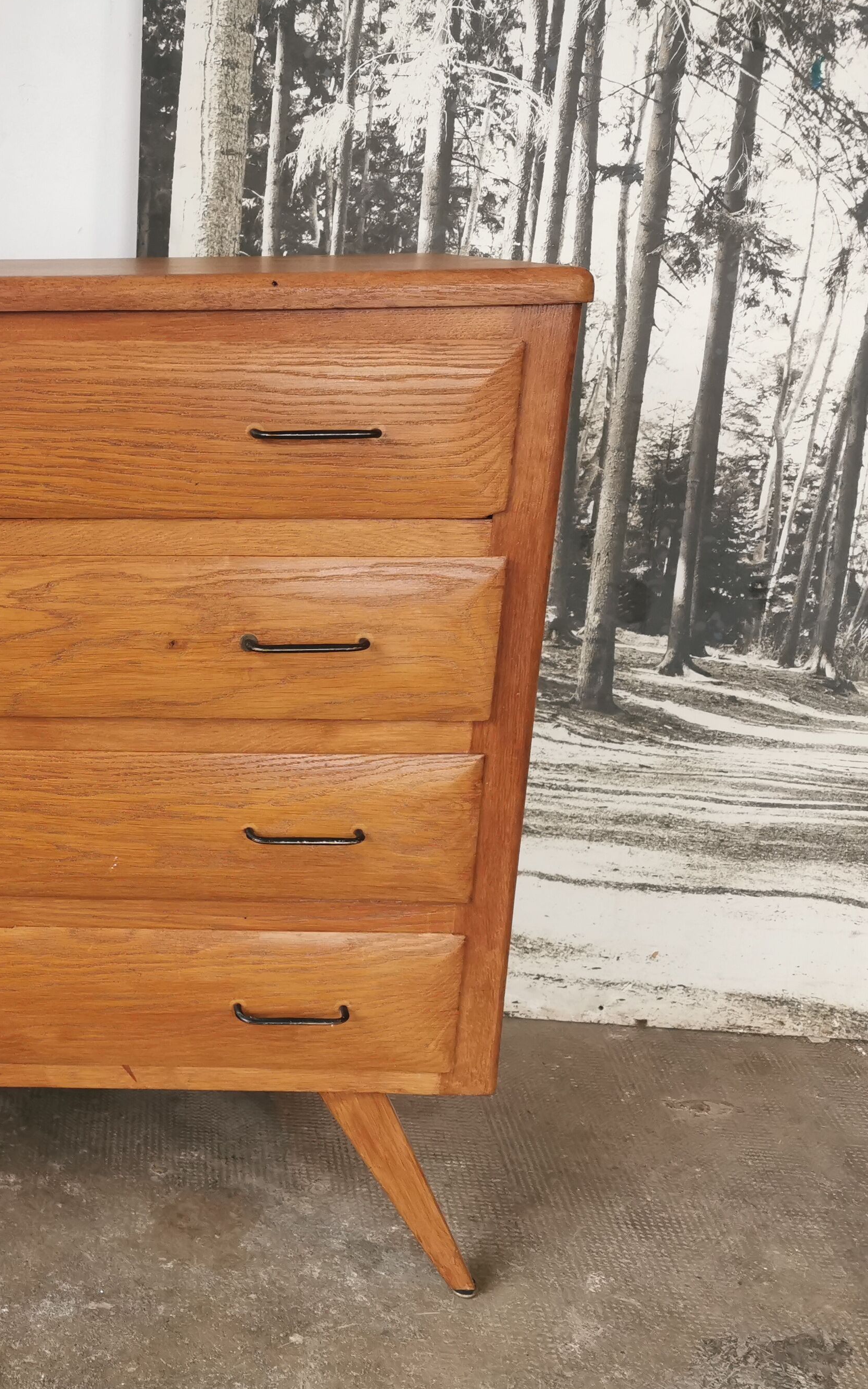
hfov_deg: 30.4
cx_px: -3
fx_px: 1476
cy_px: 695
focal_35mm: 39
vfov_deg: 50.4
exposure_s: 1/50
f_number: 1.6
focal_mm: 5.56
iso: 200
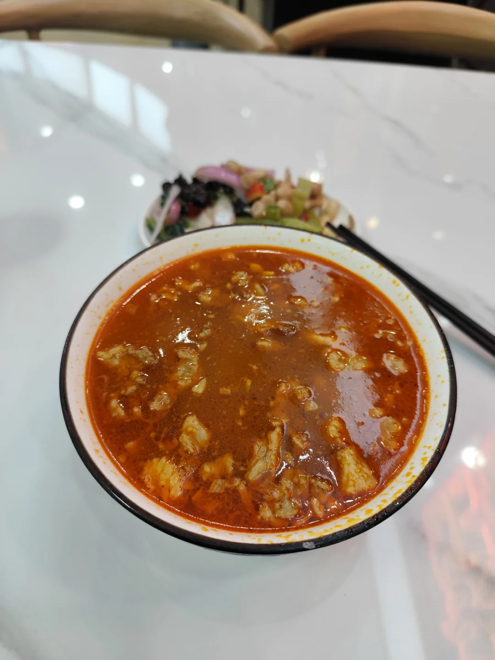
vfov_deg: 73.9
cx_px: 248
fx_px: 439
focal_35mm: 23
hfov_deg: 58.9
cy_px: 330
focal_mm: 6.14
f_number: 1.65
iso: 250
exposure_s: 1/100
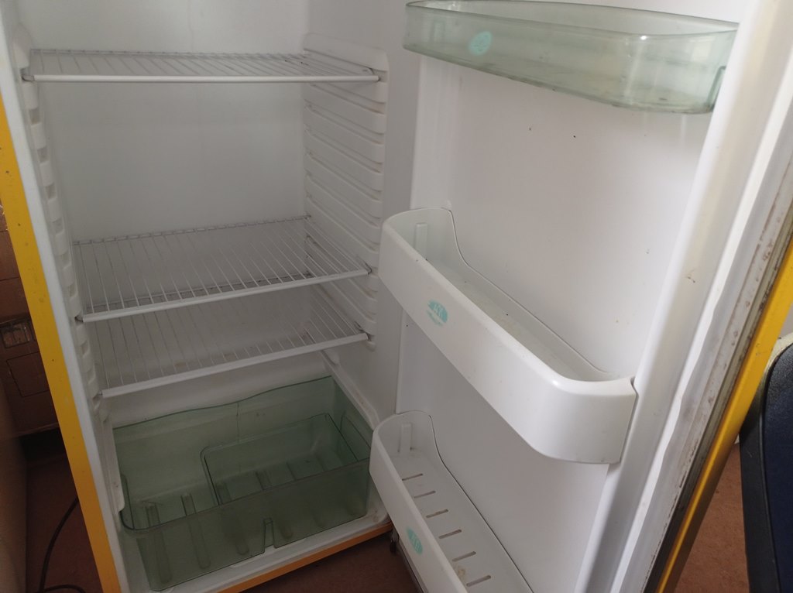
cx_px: 396
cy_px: 296
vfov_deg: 49.7
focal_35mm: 28
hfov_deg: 63.5
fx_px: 641
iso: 394
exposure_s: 1/24
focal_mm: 4.7
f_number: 1.79
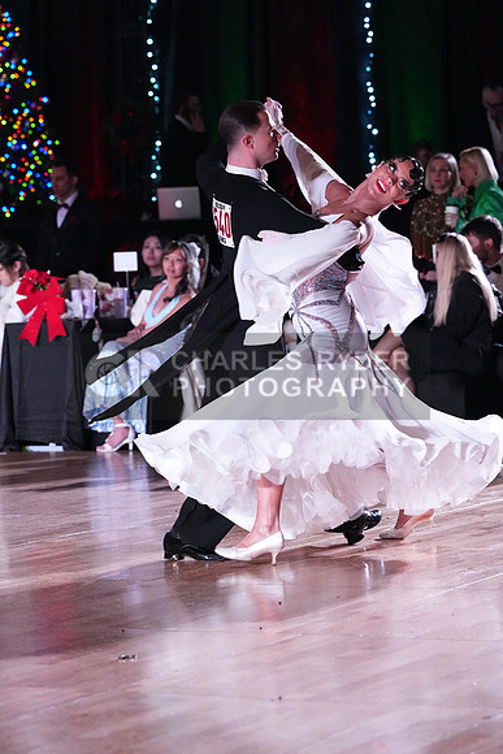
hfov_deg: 9.9
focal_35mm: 138
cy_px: 377
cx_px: 252
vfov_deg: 14.9
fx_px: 2890
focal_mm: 138
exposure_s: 1/400
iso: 10000
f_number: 5
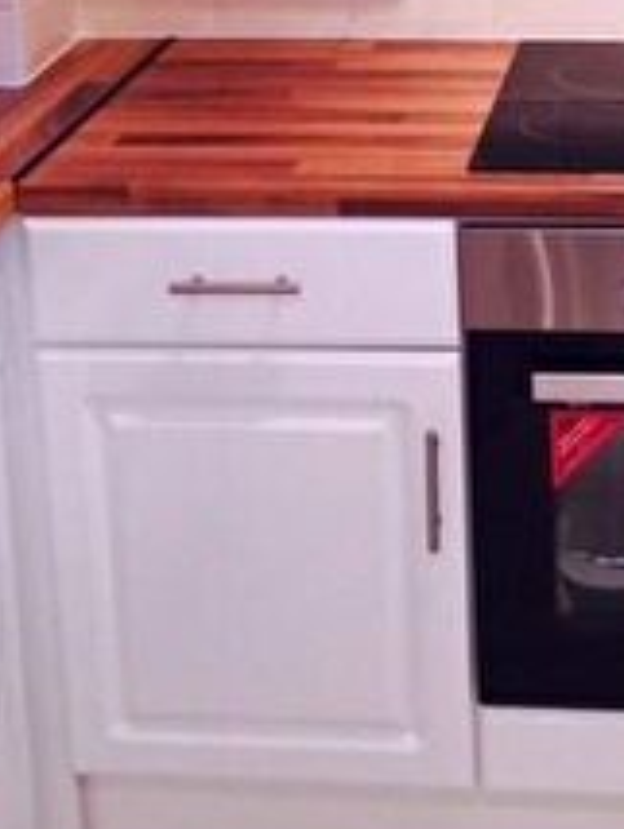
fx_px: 1703
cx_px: 574
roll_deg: +2.1
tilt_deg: -10.2
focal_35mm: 71
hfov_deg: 20.3
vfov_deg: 25.4
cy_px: -87
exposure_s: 1/33
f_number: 2.2
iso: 32
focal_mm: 4.15
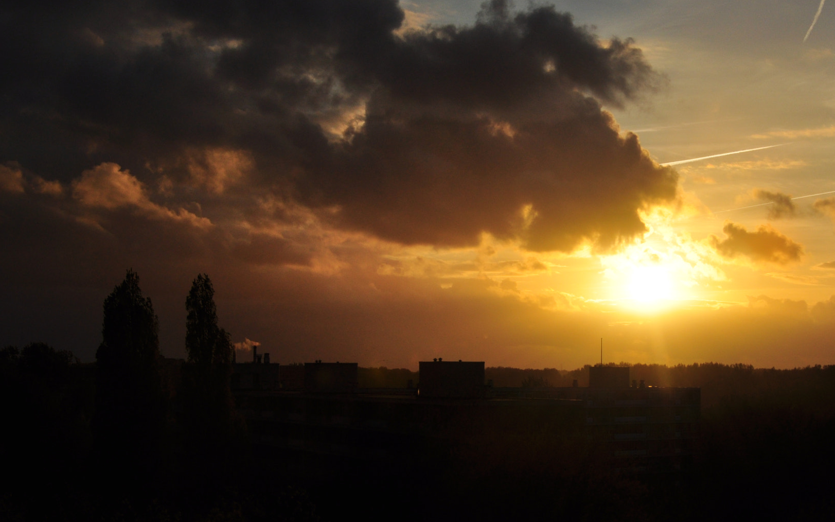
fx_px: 1229
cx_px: 385
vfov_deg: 24.0
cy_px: 234
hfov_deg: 37.5
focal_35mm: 54
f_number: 14
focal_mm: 28
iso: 200
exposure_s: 1/800
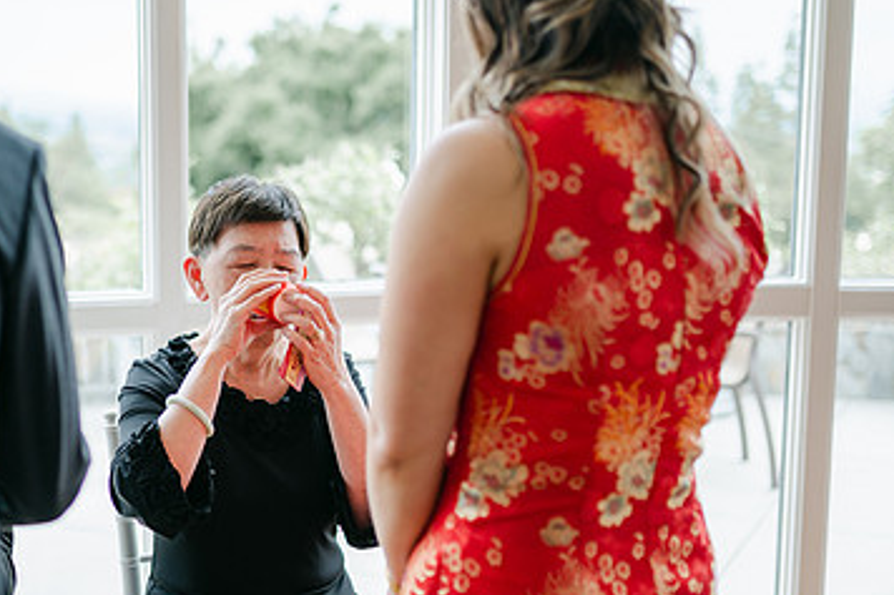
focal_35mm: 59
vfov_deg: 23.0
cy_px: 305
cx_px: 239
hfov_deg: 33.4
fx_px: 1464
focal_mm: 35
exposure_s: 1/1000
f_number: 1.4
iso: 100
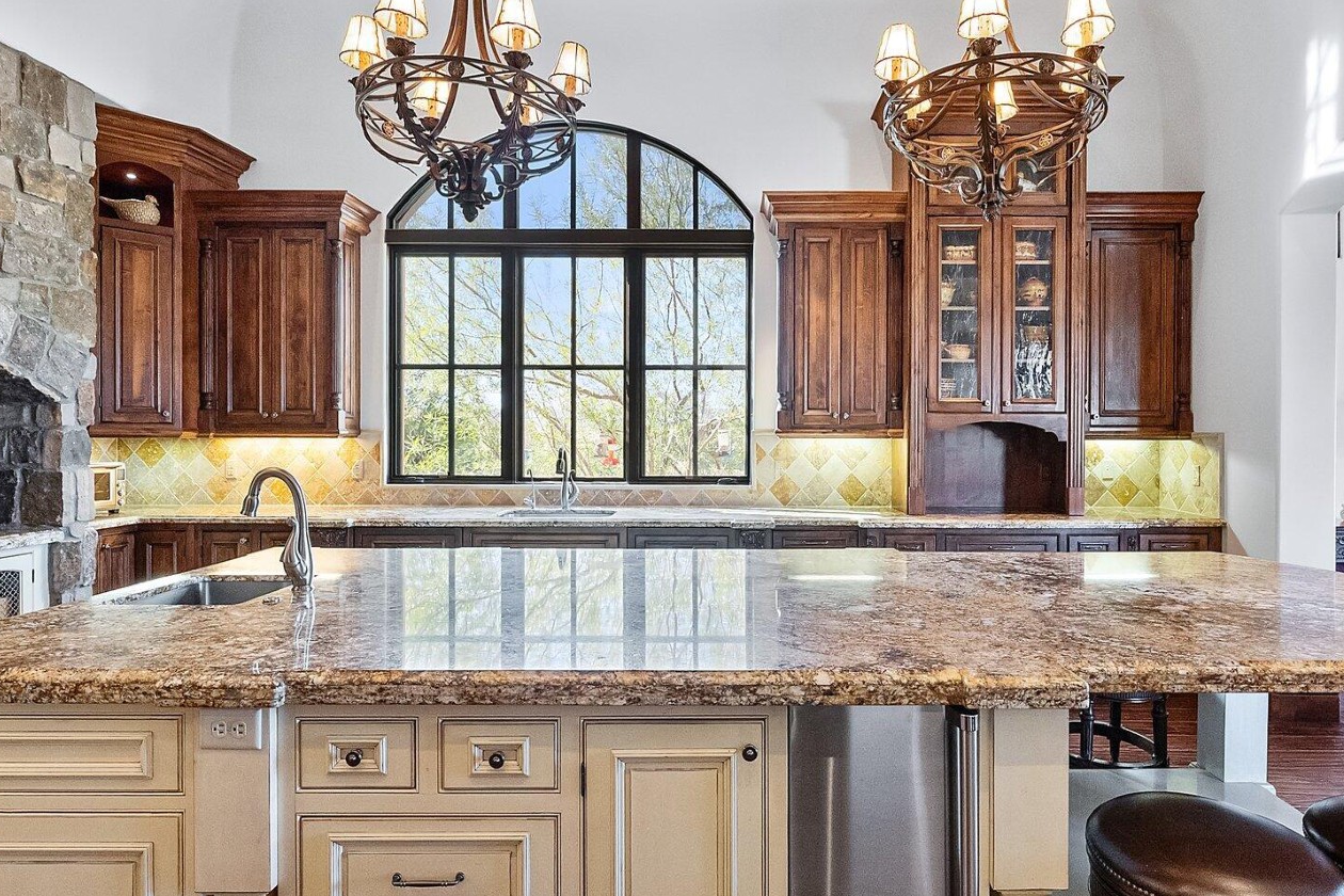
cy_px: 433
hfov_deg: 83.8
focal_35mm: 20
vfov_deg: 61.9
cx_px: 725
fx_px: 747
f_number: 8
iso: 3200
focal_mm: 14
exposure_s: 1/40
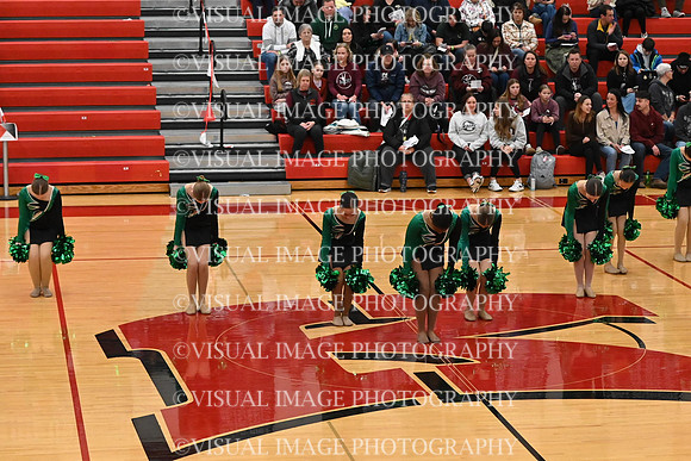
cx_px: 346
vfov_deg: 13.0
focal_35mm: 105
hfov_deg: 19.5
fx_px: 2016
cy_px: 230
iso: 8000
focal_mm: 70
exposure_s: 1/400
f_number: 4
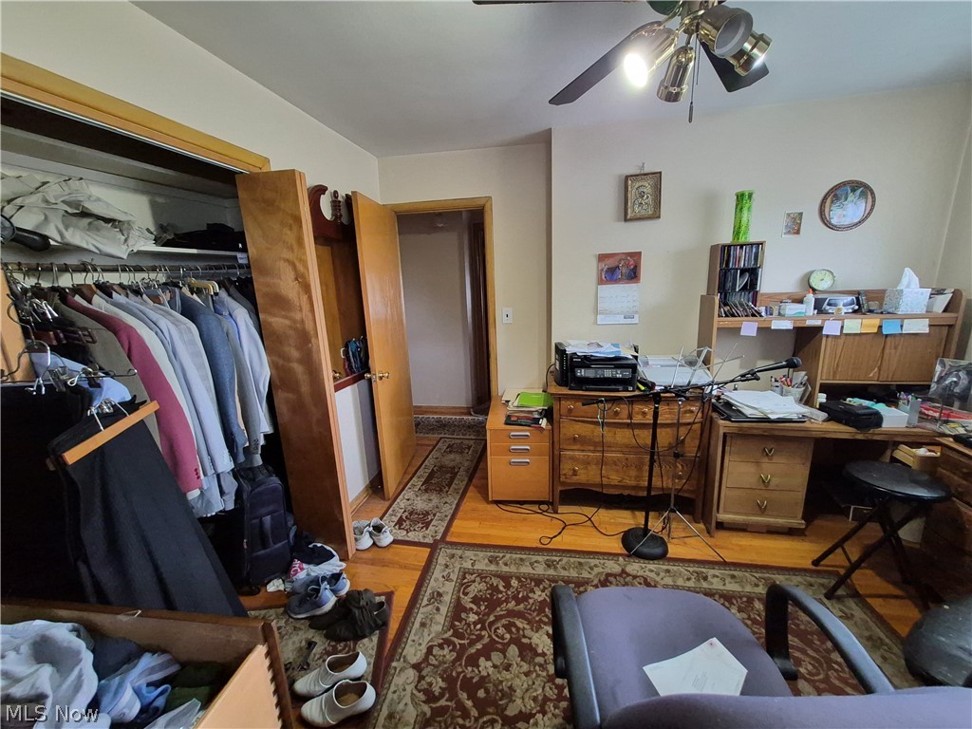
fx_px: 365
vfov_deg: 89.9
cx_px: 486
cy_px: 364
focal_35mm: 13
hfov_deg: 106.2
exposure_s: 1/60
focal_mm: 1.74
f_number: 2.2
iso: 1000
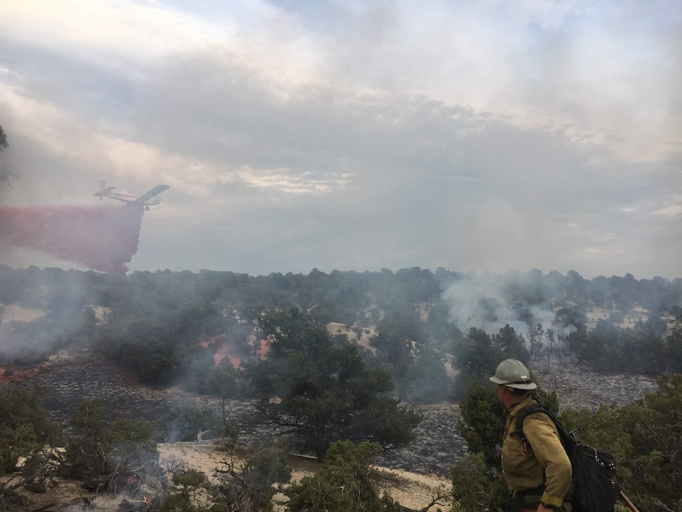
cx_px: 341
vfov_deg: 48.2
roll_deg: -0.3
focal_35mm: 29
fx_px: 571
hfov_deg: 61.7
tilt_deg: +7.4
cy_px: 256
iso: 25
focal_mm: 4.15
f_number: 2.2
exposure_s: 1/316
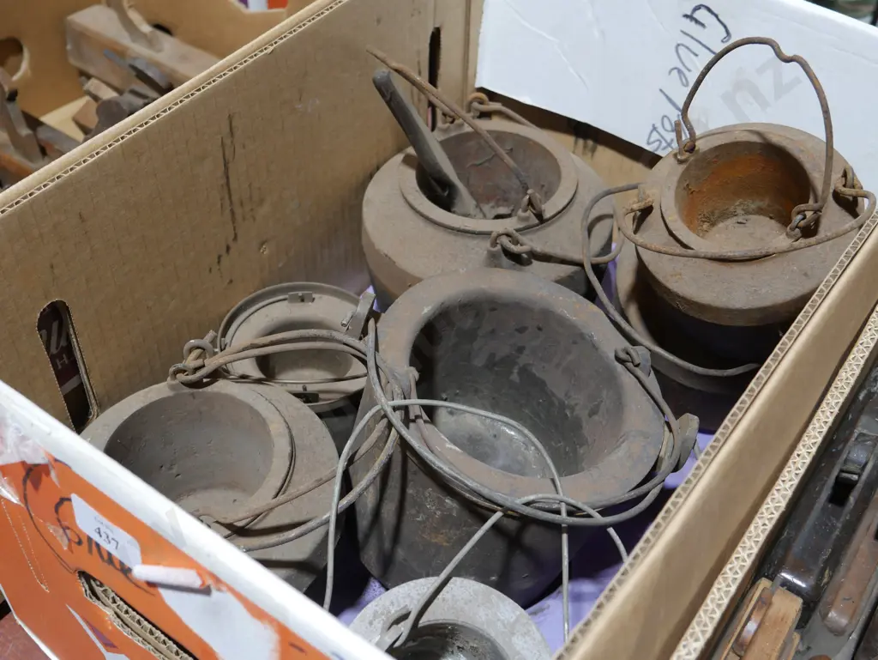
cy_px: 330
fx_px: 1066
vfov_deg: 34.4
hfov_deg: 44.8
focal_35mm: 42
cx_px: 439
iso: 640
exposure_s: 1/60
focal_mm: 21
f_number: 4.6
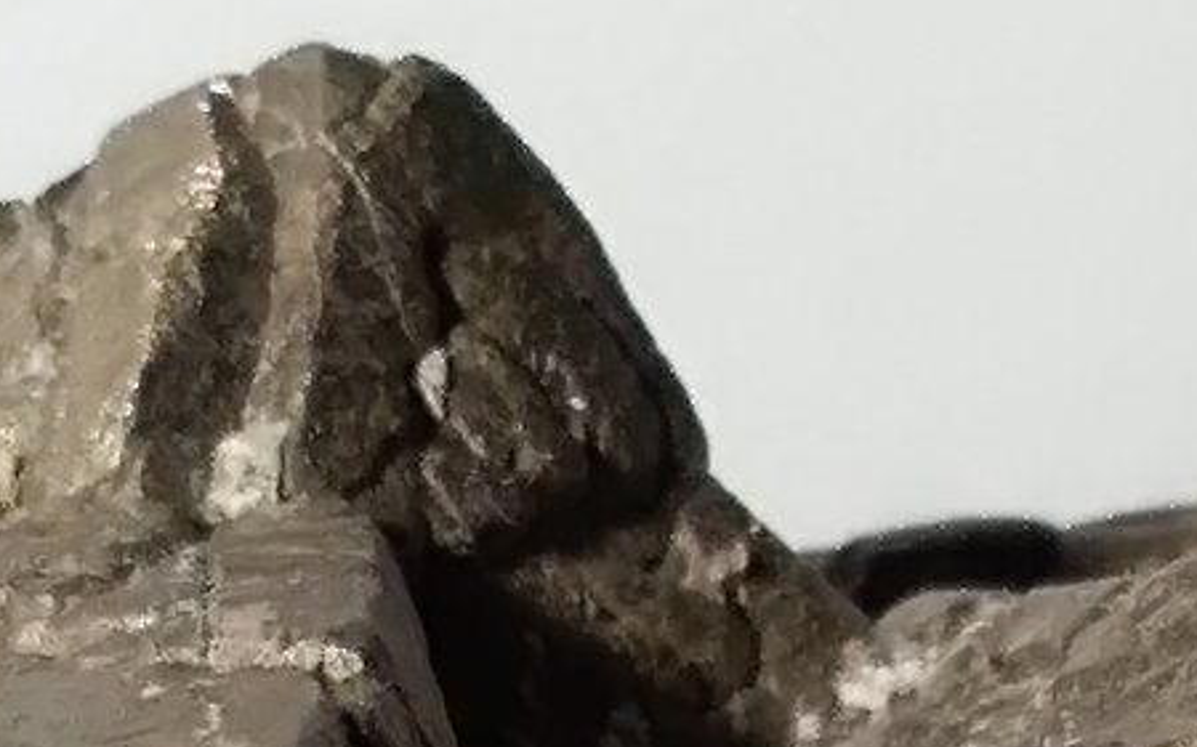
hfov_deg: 21.1
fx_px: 3196
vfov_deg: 11.8
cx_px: 404
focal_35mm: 98
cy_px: 1552
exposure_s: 1/100
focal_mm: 3.54
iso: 147
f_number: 2
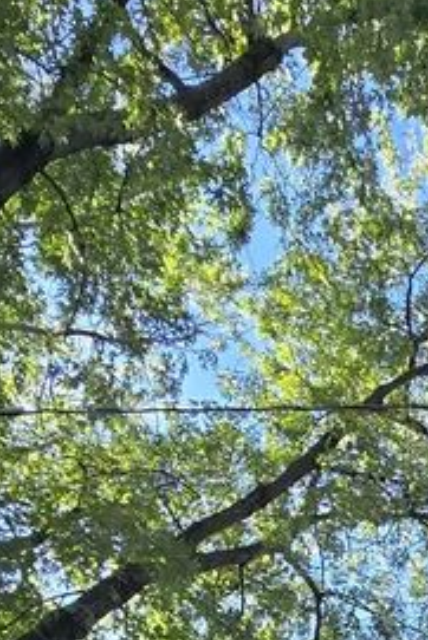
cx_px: 471
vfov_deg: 29.2
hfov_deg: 24.7
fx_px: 908
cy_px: 886
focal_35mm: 51
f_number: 2.2
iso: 50
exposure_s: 1/542
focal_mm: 2.2
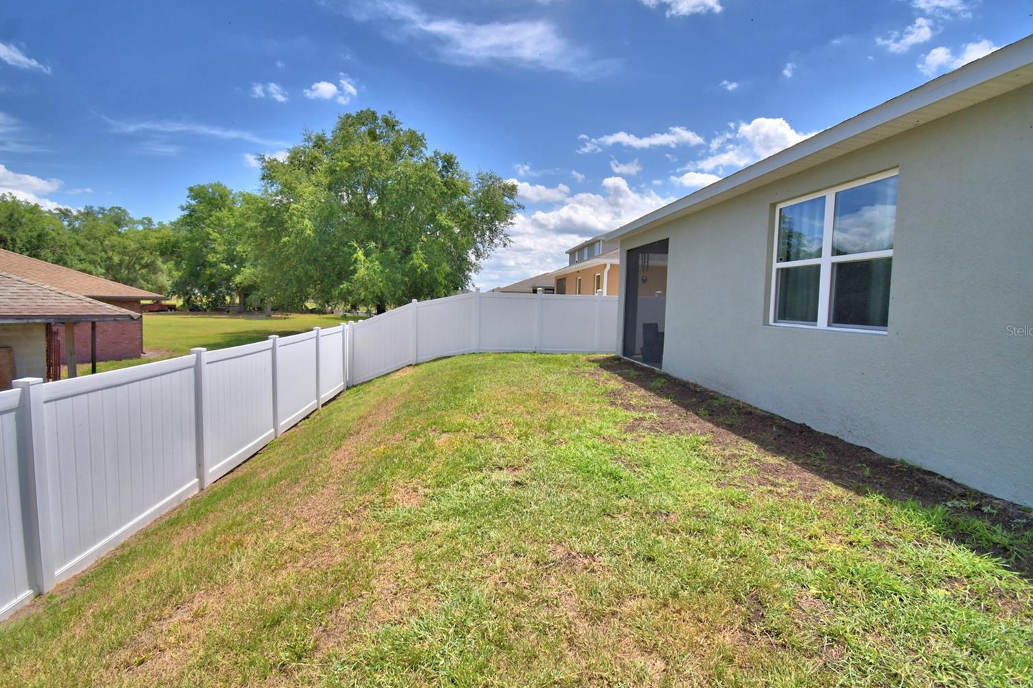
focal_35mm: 16
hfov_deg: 96.8
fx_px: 459
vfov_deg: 73.7
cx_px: 516
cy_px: 331
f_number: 4.5
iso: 100
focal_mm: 10
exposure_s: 1/1250
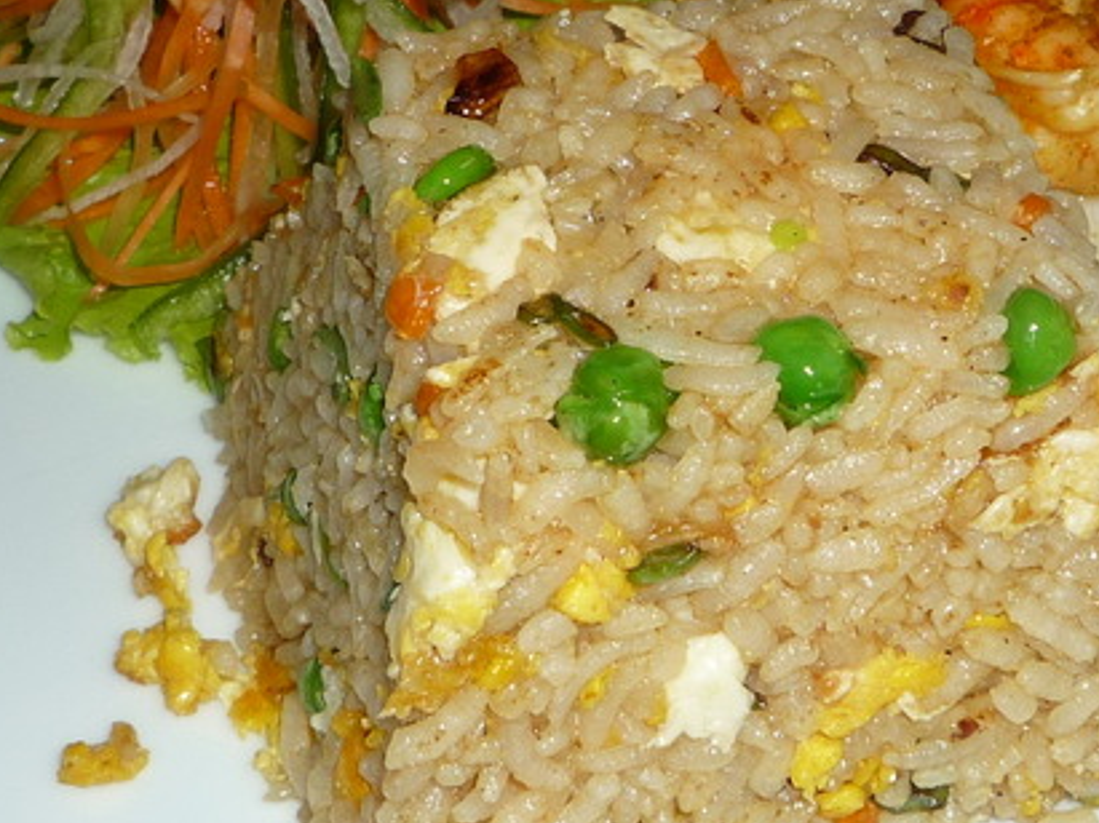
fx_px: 2285
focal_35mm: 72
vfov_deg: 20.3
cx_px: 690
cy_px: 235
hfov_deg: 26.9
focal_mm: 4.5
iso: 100
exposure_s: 1/30
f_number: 4
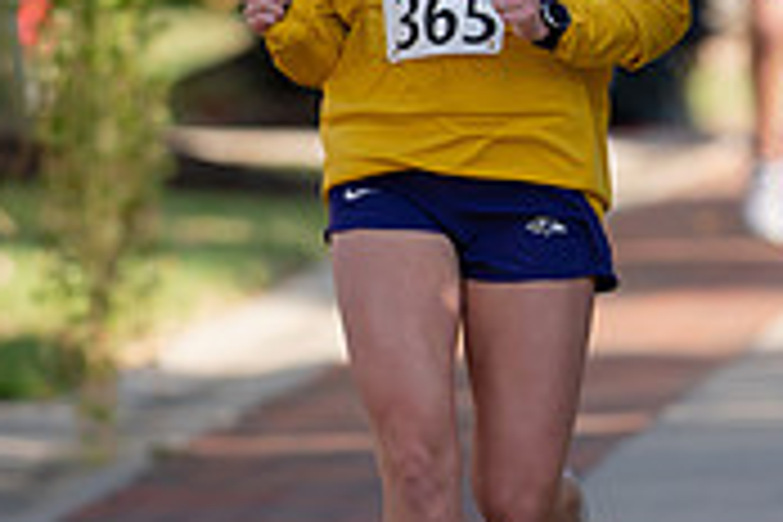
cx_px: 918
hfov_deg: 2.1
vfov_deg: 1.4
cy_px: 16
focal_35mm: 999
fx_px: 21727
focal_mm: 300
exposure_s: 1/500
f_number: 4.5
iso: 200
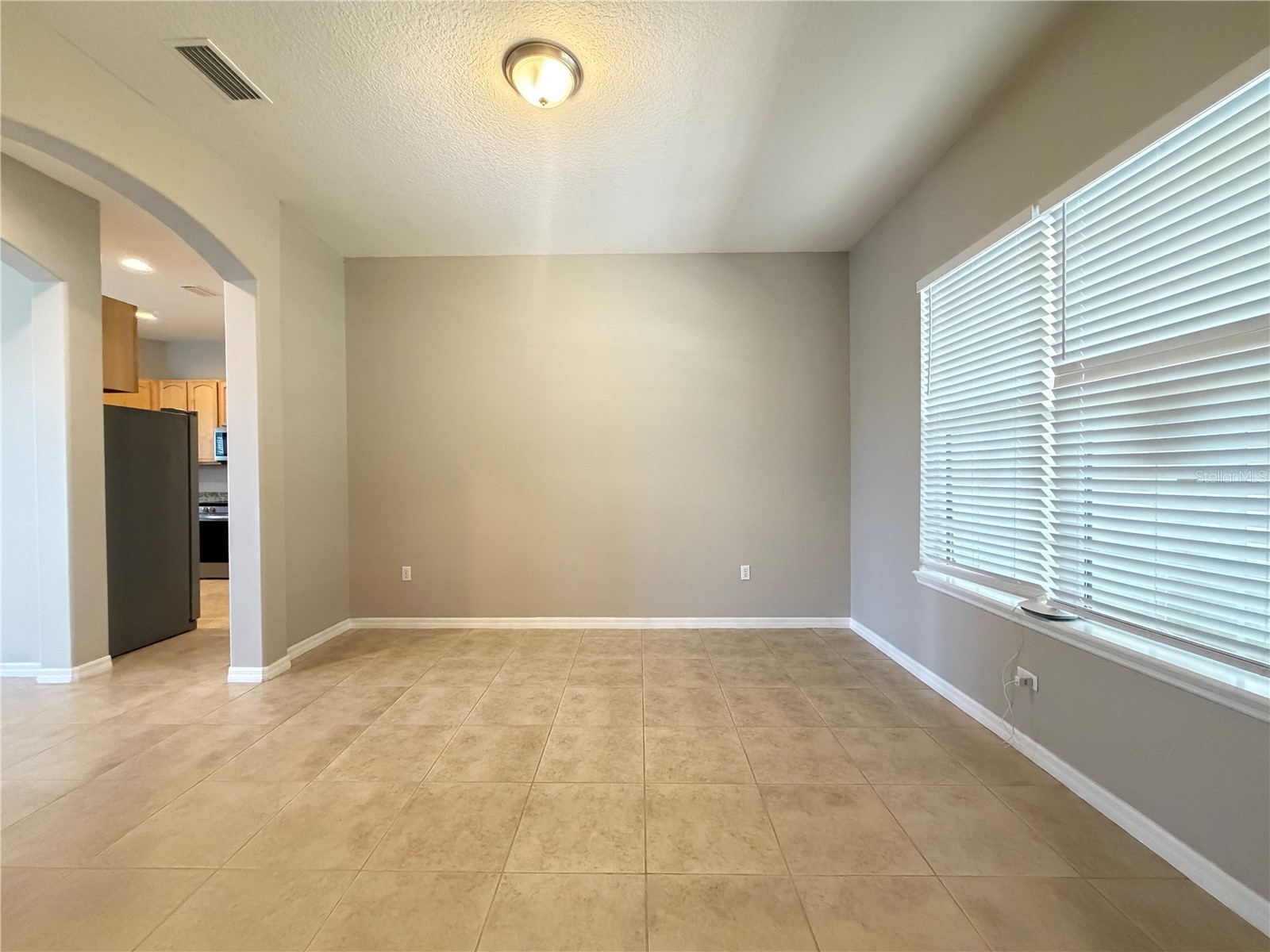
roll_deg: -0.1
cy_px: 476
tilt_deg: -0.9
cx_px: 635
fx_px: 514
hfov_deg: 102.1
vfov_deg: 85.7
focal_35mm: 14
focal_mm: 2.22
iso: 800
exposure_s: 1/60
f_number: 2.2
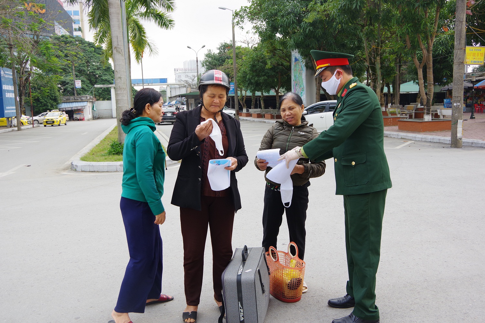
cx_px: 242
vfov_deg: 42.3
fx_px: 418
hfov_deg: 60.3
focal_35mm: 31
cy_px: 162
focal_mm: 21
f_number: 5
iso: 200
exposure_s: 1/160
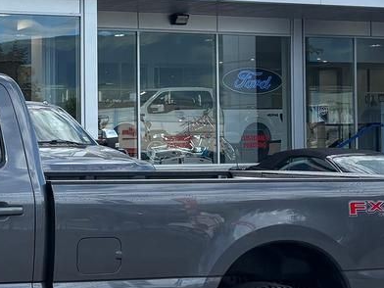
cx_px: -153
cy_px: 122
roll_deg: +0.8
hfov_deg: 20.4
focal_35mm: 85
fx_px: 943
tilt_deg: +1.0
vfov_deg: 17.4
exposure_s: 1/2747
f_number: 1.6
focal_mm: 5.96
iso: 64
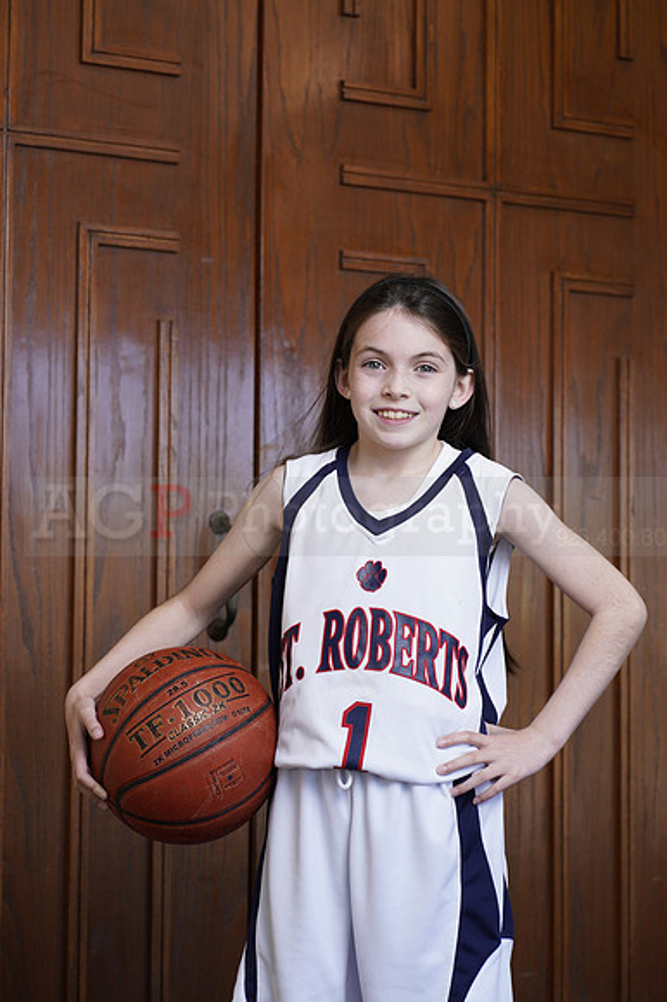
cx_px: 334
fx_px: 2365
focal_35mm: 85
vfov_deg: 23.9
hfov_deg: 16.1
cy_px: 501
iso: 200
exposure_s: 1/125
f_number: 5.6
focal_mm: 85
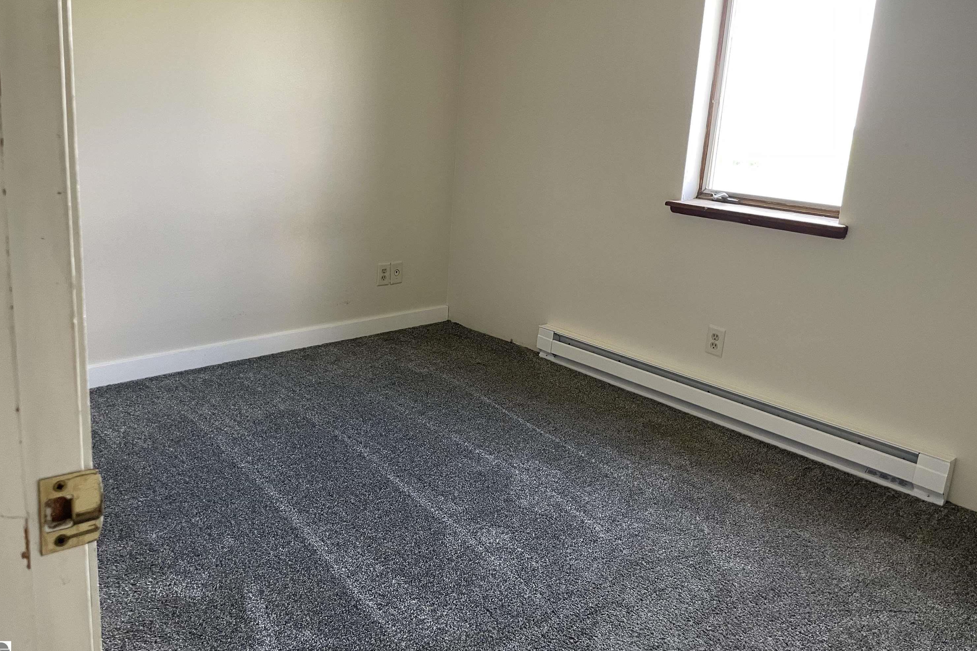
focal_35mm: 28
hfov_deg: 65.5
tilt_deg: -11.2
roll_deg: -4.0
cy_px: 281
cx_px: 496
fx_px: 760
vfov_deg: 46.3
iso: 160
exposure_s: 1/60
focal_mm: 4.2
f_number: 1.6
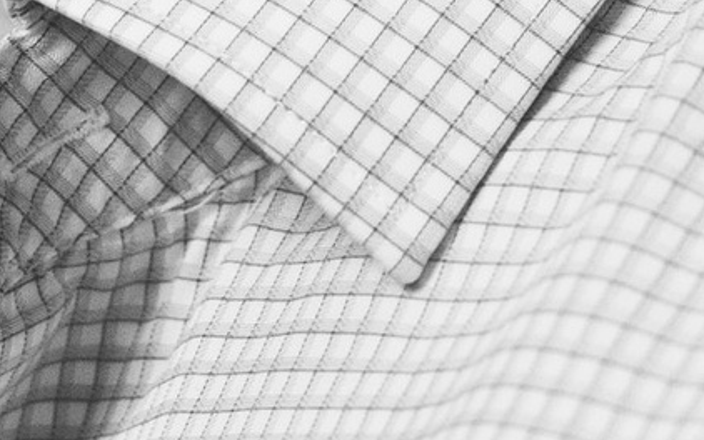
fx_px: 8905
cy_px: 103
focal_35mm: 464
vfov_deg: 2.8
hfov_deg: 4.5
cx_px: 290
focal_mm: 50
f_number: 2.2
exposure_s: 1/80
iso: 1000
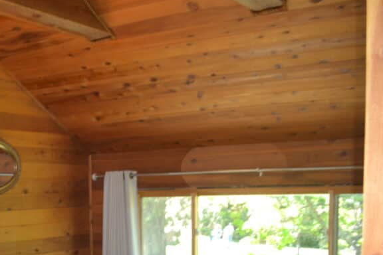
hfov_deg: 31.1
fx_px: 638
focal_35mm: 60
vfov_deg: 21.6
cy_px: 268
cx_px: 5
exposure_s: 1/30
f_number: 3.5
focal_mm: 18
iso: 200
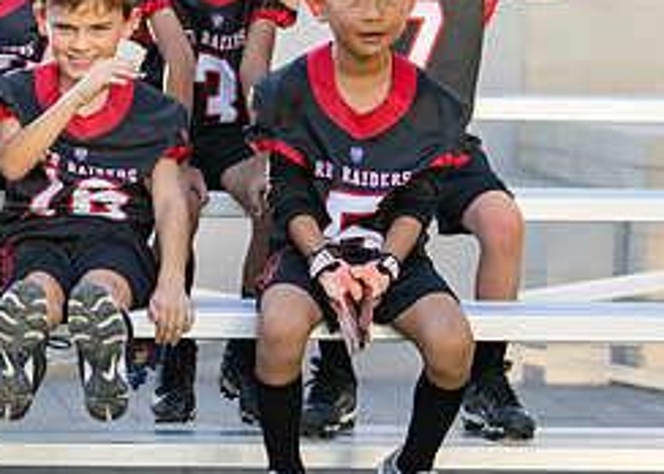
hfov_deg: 11.2
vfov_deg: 8.1
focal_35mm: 177
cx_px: -12
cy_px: 120
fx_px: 3336
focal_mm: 50
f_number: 1.2
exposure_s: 1/1000
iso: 100
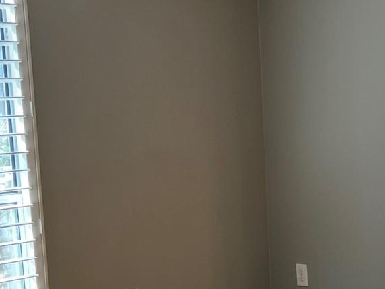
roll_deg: +2.1
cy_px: 234
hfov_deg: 20.1
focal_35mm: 93
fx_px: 1034
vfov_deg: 15.8
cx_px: 431
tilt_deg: -6.6
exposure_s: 1/140
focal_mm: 5.7
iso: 32
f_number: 1.5
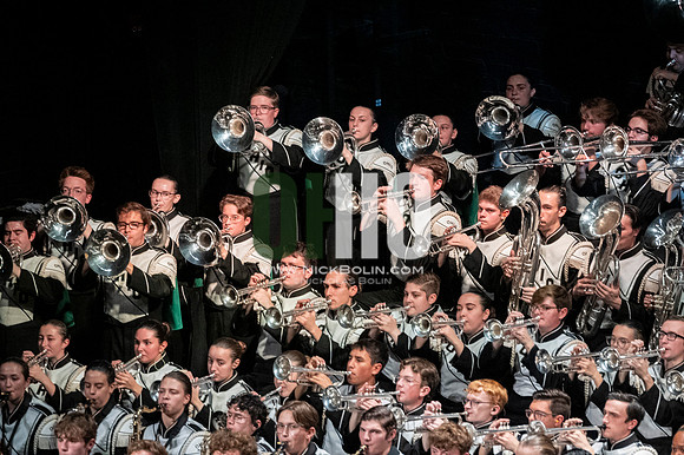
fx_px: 5697
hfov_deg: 6.9
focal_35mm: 300
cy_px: 228
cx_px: 342
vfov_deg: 4.6
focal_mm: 200
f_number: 4
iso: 4000
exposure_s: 1/500
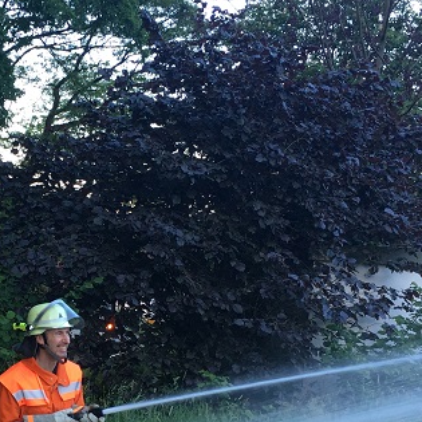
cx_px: 68
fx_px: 897
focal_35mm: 65
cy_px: 315
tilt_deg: -4.4
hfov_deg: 25.9
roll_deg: -3.6
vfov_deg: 26.2
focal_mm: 4.15
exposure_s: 1/50
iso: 32
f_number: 2.2
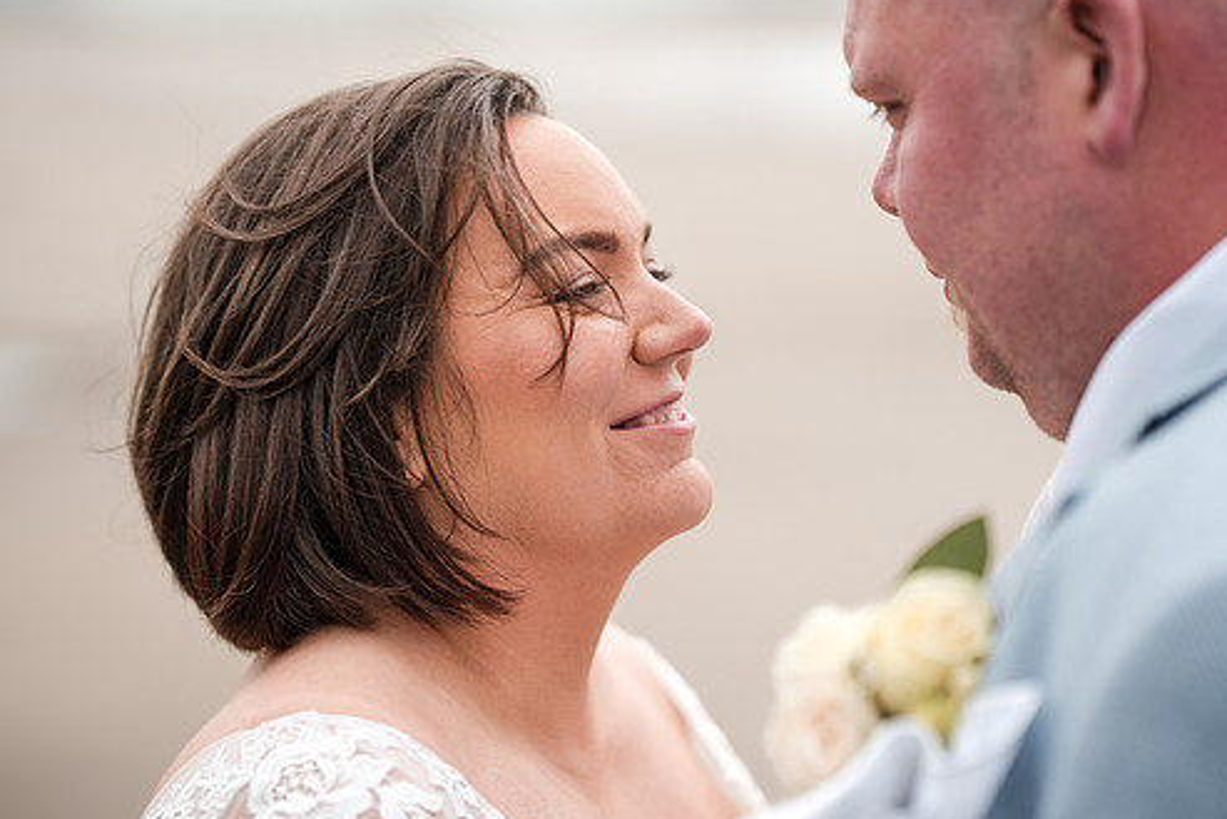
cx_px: 662
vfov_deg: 13.7
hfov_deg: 20.4
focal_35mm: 100
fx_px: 3409
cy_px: 387
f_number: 2
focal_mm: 85
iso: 100
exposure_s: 1/2500
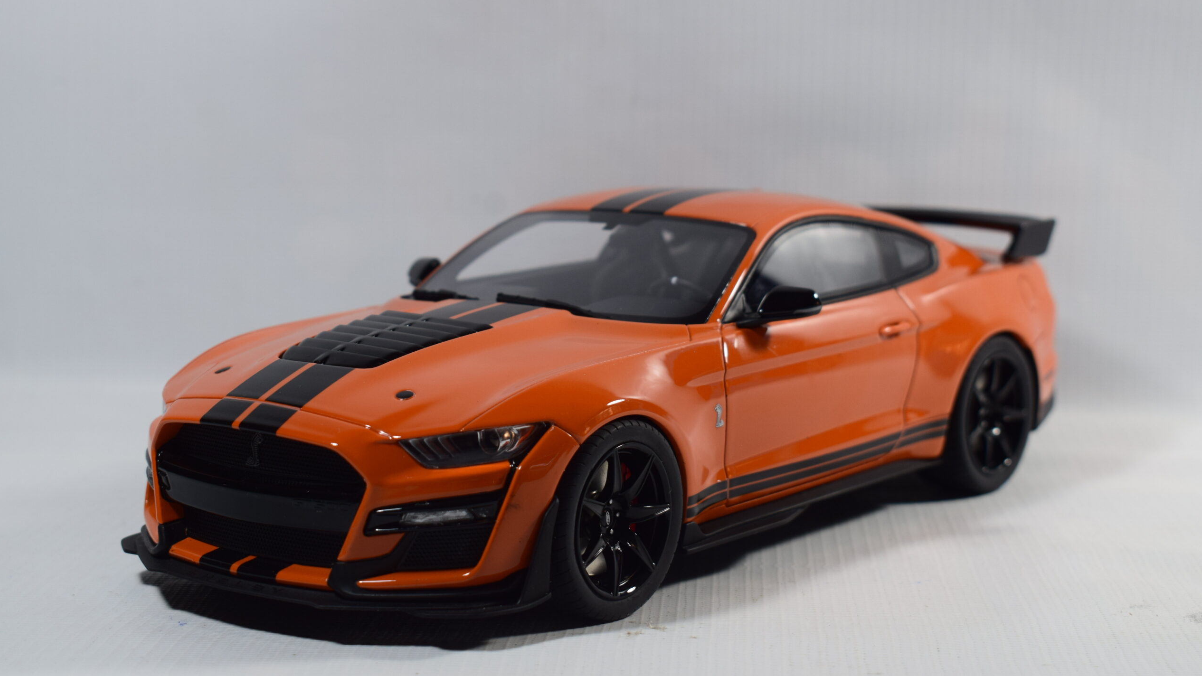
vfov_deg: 16.9
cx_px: 606
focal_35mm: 72
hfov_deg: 29.5
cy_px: 307
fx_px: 2280
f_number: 7.1
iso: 400
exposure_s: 1/40
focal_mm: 45
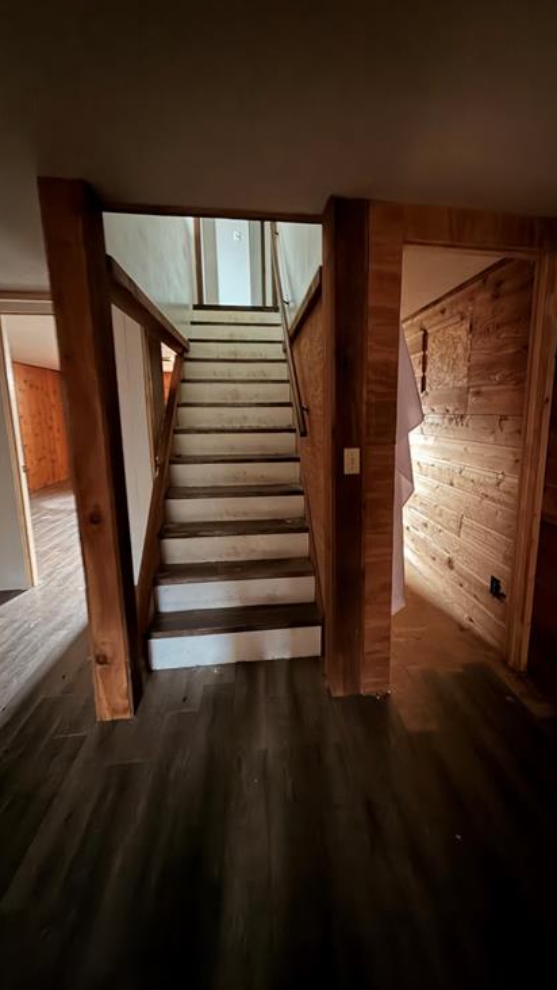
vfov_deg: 99.4
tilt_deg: -9.6
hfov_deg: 66.9
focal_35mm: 16
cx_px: 311
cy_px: 488
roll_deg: -0.6
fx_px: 420
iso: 1600
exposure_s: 1/6
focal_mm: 2.22
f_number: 2.2
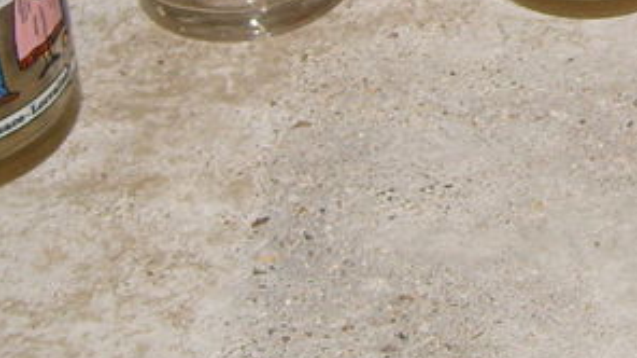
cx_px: 764
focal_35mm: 129
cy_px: -185
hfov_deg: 16.0
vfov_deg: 9.1
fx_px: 2177
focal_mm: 5.8
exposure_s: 1/45
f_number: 2.8
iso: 100
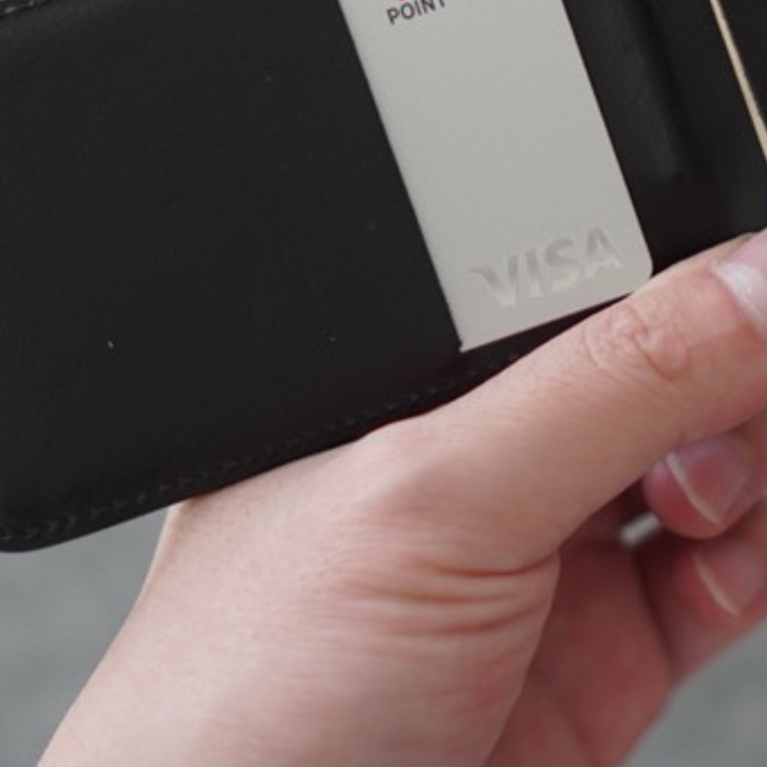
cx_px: 654
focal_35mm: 131
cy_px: 63
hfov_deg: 13.2
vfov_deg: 13.2
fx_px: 3290
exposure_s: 1/60
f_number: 1.8
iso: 250
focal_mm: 35
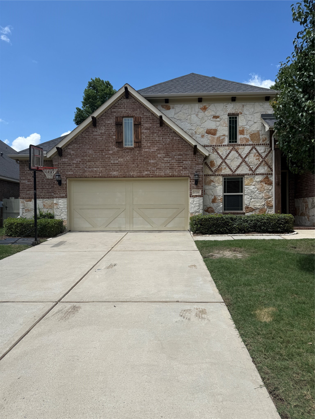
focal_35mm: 24
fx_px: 291
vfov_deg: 71.6
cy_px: 210
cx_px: 158
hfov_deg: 56.8
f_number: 1.78
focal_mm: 6.76
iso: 80
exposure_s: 1/5714
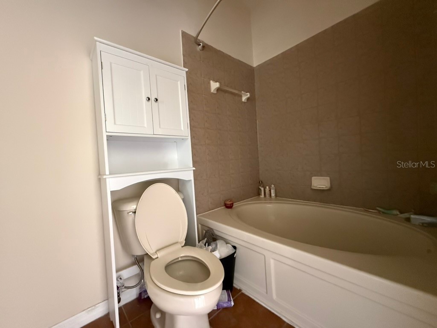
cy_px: 164
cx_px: 218
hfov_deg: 102.1
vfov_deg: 85.7
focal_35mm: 14
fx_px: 177
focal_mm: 2.22
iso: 1250
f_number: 2.2
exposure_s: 1/60
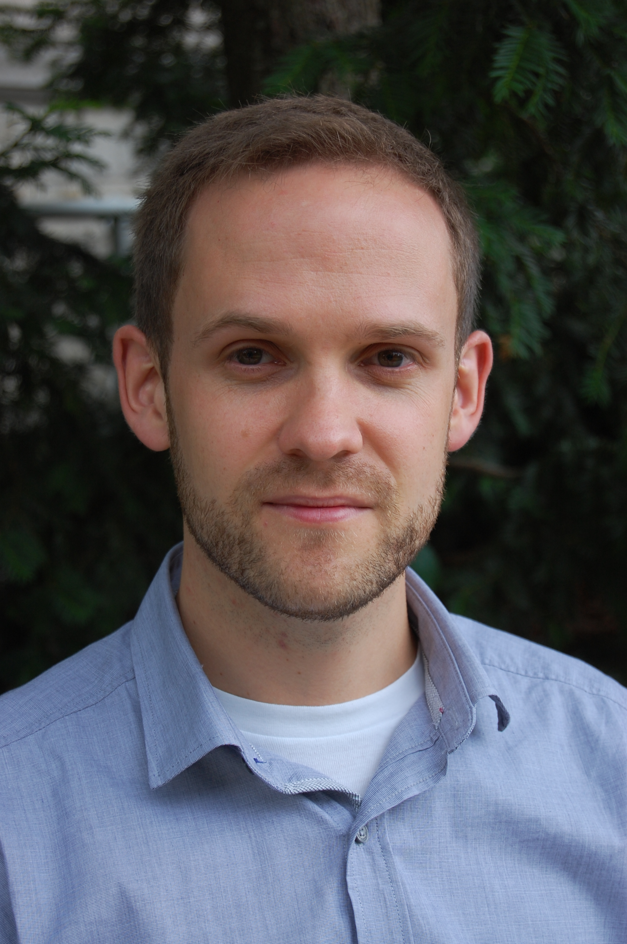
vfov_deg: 24.6
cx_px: 314
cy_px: 472
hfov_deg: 16.5
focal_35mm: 82
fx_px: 2159
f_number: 5.6
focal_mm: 55
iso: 200
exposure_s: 1/125
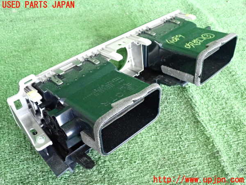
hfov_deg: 49.0
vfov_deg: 37.7
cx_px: 123
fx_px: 270
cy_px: 92
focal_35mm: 38
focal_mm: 6.83
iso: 3200
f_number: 2.7
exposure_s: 1/125
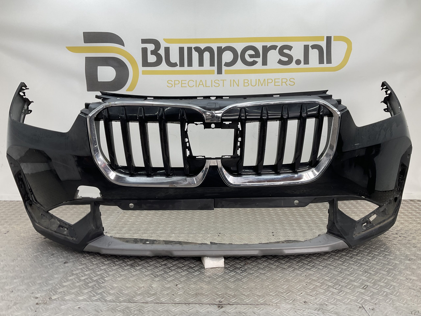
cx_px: 210
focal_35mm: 29
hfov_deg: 61.7
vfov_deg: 48.2
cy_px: 158
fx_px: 353
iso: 20
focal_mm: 3
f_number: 1.8
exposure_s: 1/120
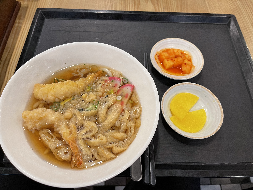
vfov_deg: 53.1
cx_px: 126
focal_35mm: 26
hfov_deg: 67.3
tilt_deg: -60.7
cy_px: 95
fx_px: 190
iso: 100
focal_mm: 5.1
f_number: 1.6
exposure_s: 1/60
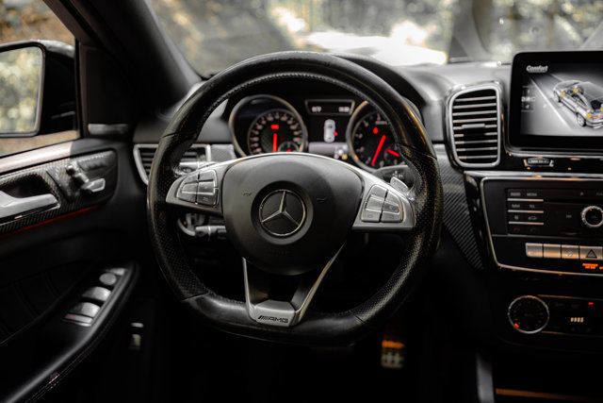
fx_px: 570
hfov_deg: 55.8
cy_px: 202
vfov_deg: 38.9
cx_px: 302
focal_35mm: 34
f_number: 2.8
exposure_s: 1/200
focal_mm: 34
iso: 1250
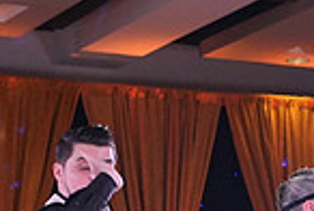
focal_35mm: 206
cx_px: 108
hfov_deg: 10.0
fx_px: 1800
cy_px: 399
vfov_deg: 6.5
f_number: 4
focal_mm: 35
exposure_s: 1/400
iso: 1600
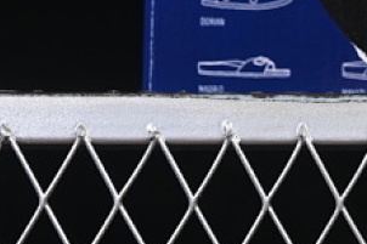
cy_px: -175
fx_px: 2731
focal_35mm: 268
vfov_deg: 5.1
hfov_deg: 7.5
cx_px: 597
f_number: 6.3
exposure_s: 1/60
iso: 160
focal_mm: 50
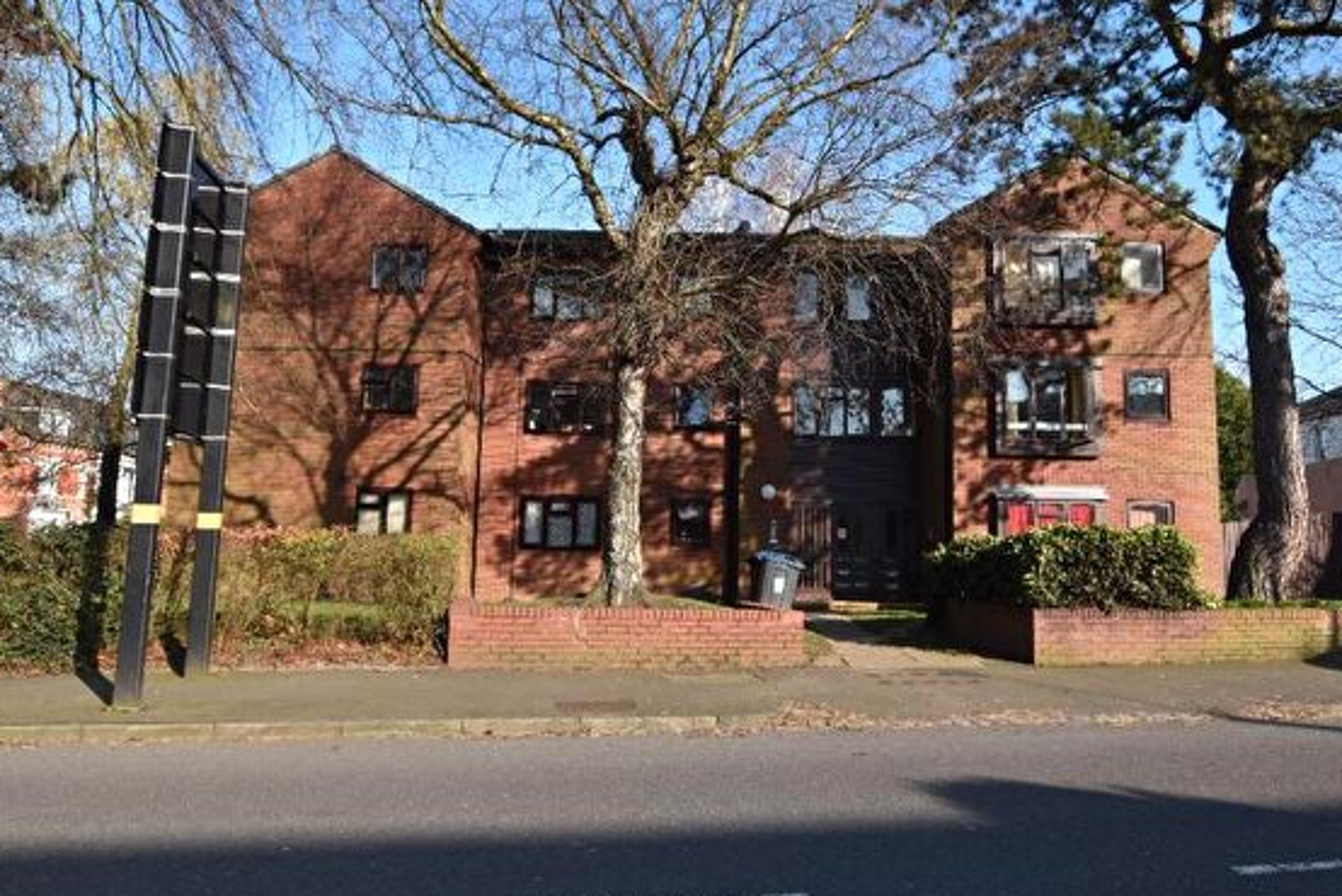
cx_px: 695
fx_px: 919
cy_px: 430
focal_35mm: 25
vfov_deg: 52.0
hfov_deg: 72.3
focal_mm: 13
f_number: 6.3
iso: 200
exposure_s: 1/250
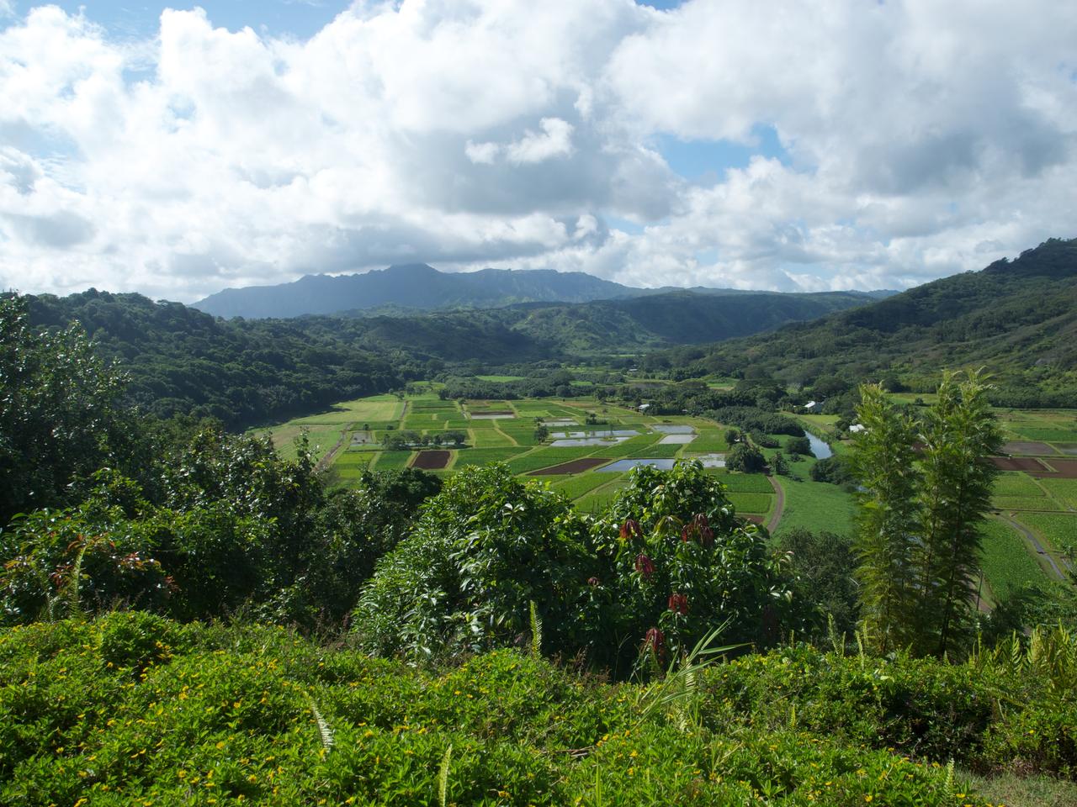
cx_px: 538
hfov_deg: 63.4
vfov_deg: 49.7
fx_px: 871
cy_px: 404
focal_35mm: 28
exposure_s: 1/950
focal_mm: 6
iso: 100
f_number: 4
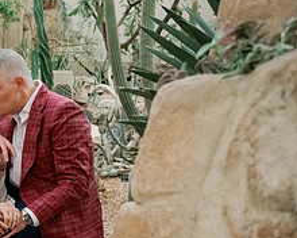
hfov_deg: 22.2
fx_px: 703
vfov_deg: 18.7
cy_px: 235
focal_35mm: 80
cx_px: -51
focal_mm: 29.5
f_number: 2.8
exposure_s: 1/200
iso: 5000
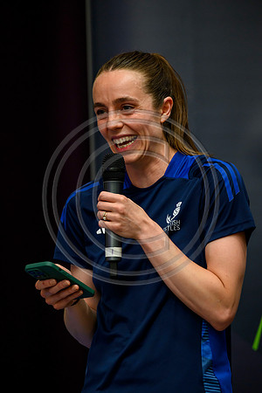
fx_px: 2183
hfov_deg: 6.9
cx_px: 131
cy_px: 196
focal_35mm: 200
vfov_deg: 10.3
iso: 4000
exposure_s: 1/400
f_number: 3.5
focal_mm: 200
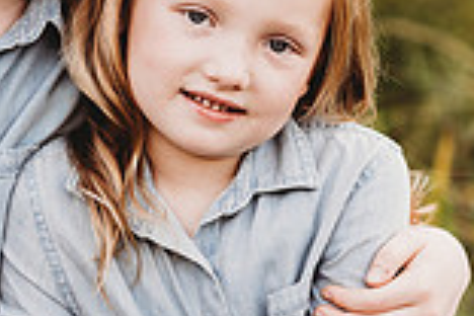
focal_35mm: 316
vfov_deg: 4.3
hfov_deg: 6.5
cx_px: 46
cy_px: 96
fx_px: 4160
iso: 125
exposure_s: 1/200
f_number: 2.2
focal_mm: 85
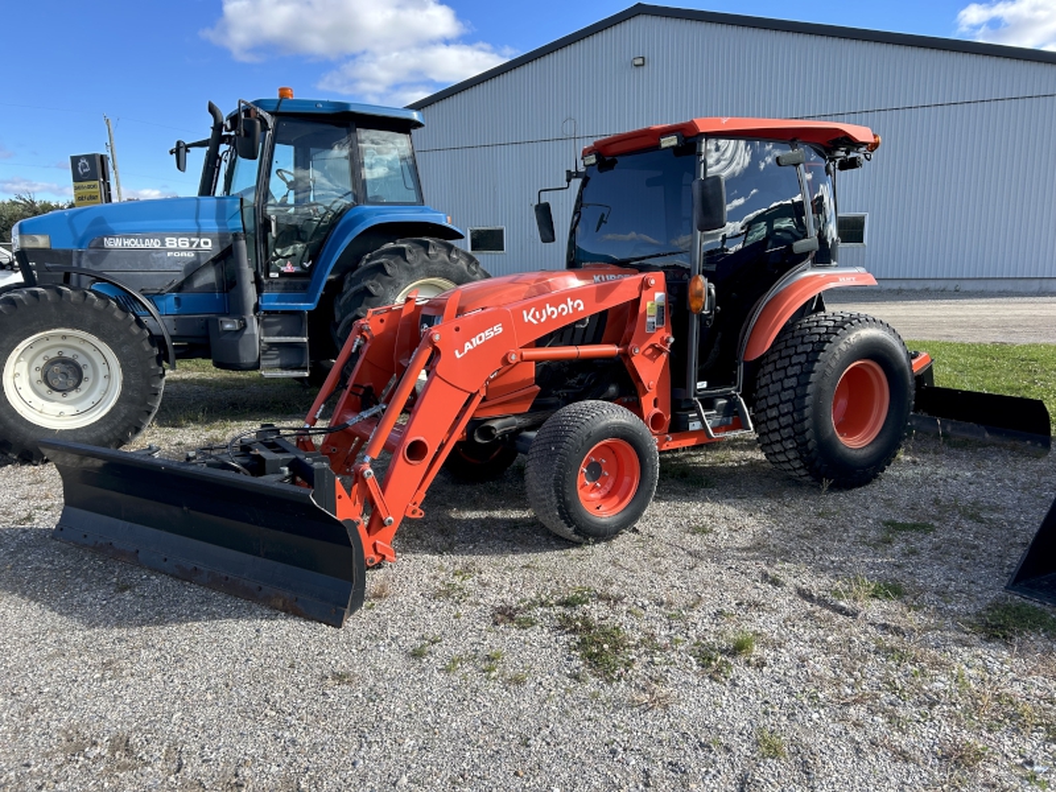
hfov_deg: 67.3
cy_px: 396
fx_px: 793
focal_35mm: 26
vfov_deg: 53.1
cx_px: 528
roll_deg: +0.5
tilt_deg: -10.1
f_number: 1.5
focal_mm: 5.7
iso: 50
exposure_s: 1/1311
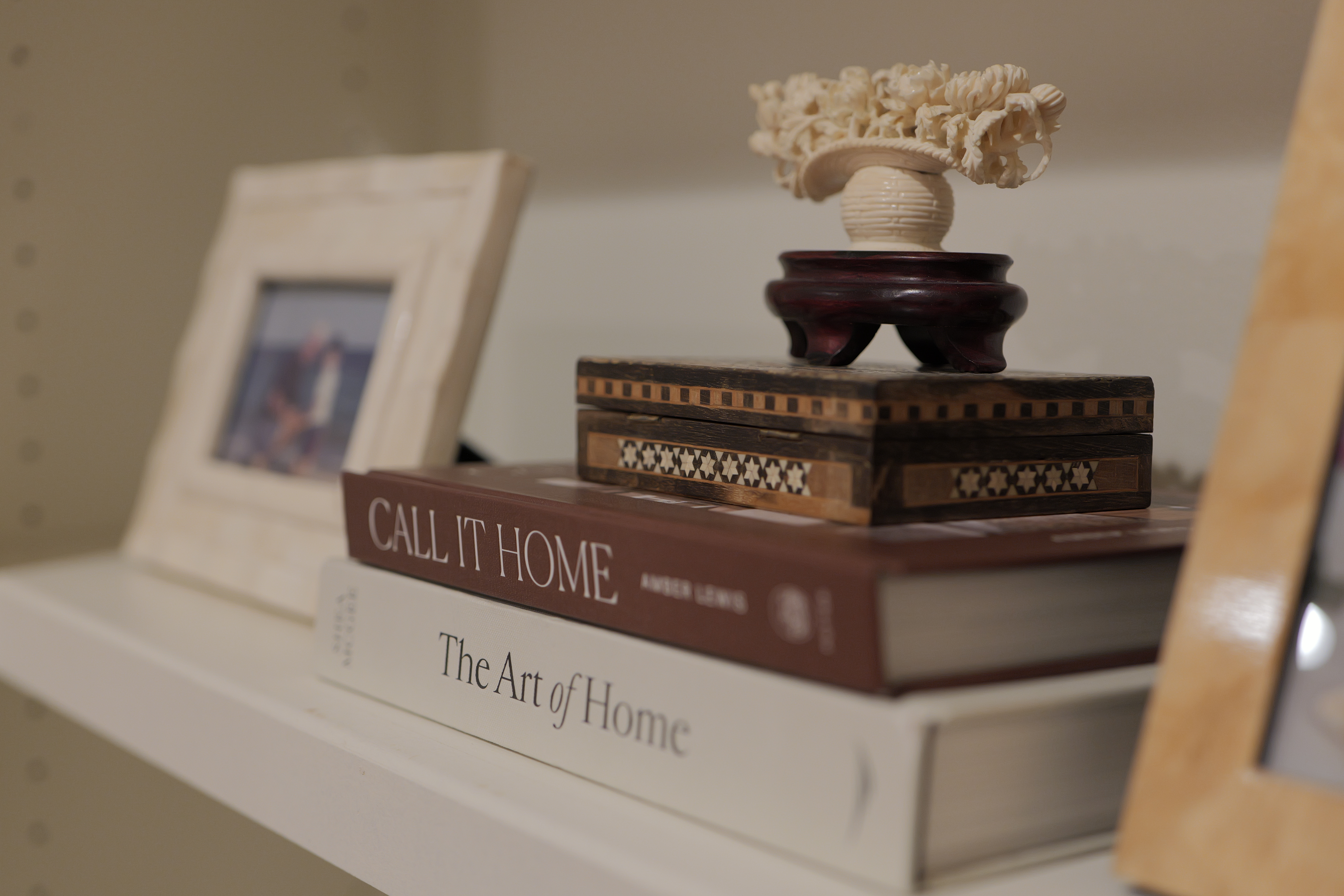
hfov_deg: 39.6
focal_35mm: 50
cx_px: 672
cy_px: 448
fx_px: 1867
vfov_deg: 27.0
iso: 1600
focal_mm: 50
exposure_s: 1/40
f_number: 2.8
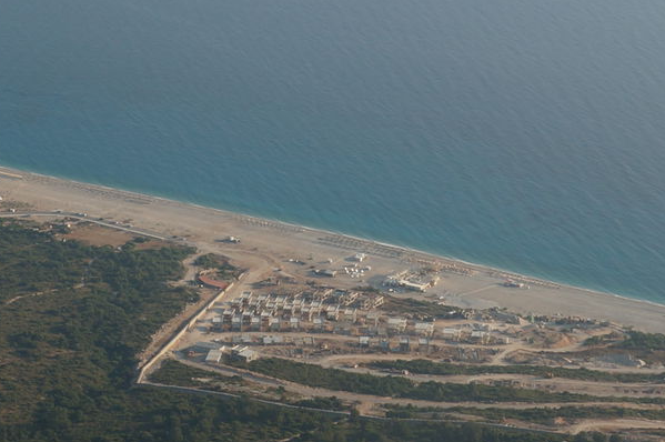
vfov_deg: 10.9
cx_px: 197
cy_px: 73
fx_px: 2306
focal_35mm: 125
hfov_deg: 16.4
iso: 100
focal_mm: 26
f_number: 13
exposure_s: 1/125
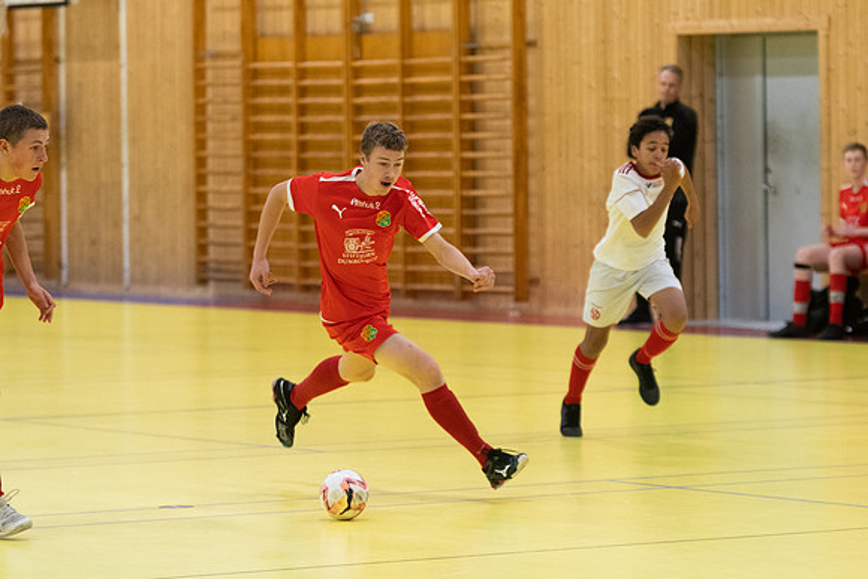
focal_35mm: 195
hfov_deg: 10.5
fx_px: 4703
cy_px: 290
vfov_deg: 7.0
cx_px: 434
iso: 4000
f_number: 3.2
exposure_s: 1/400
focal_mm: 130
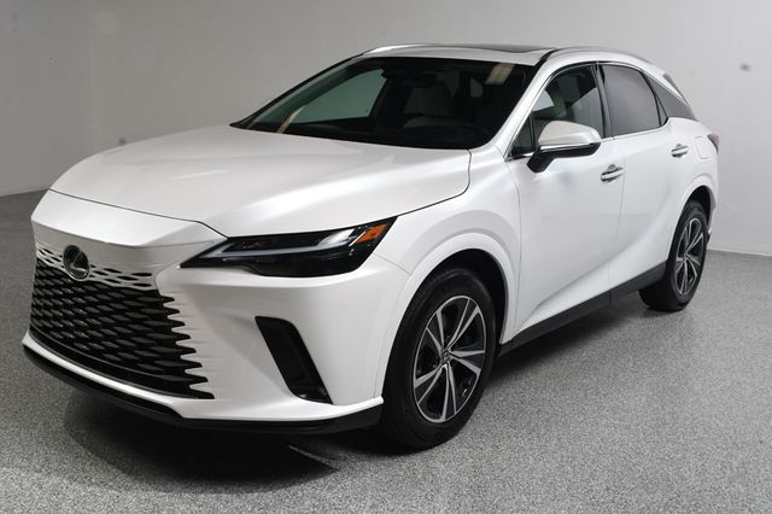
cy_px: 257
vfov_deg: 34.2
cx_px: 386
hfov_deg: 49.6
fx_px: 836
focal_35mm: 39
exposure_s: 1/160
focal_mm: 26
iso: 100
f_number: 13
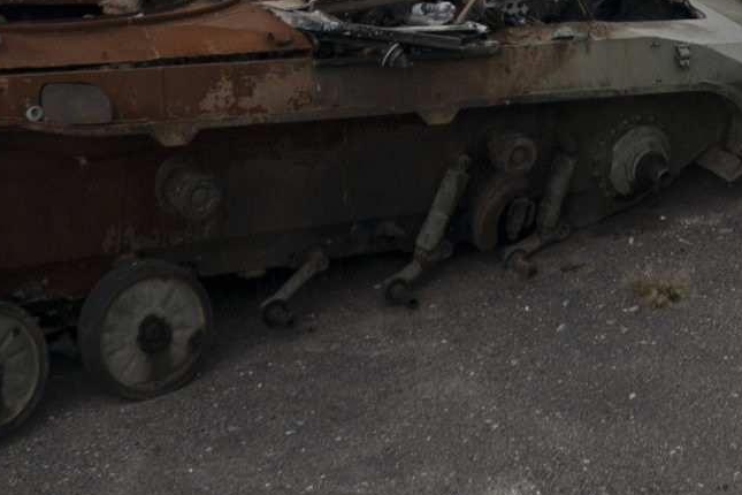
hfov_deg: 14.4
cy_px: -441
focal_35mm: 139
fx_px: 2865
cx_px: 836
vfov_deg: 9.3
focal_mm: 35
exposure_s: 1/1000
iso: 400
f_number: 4
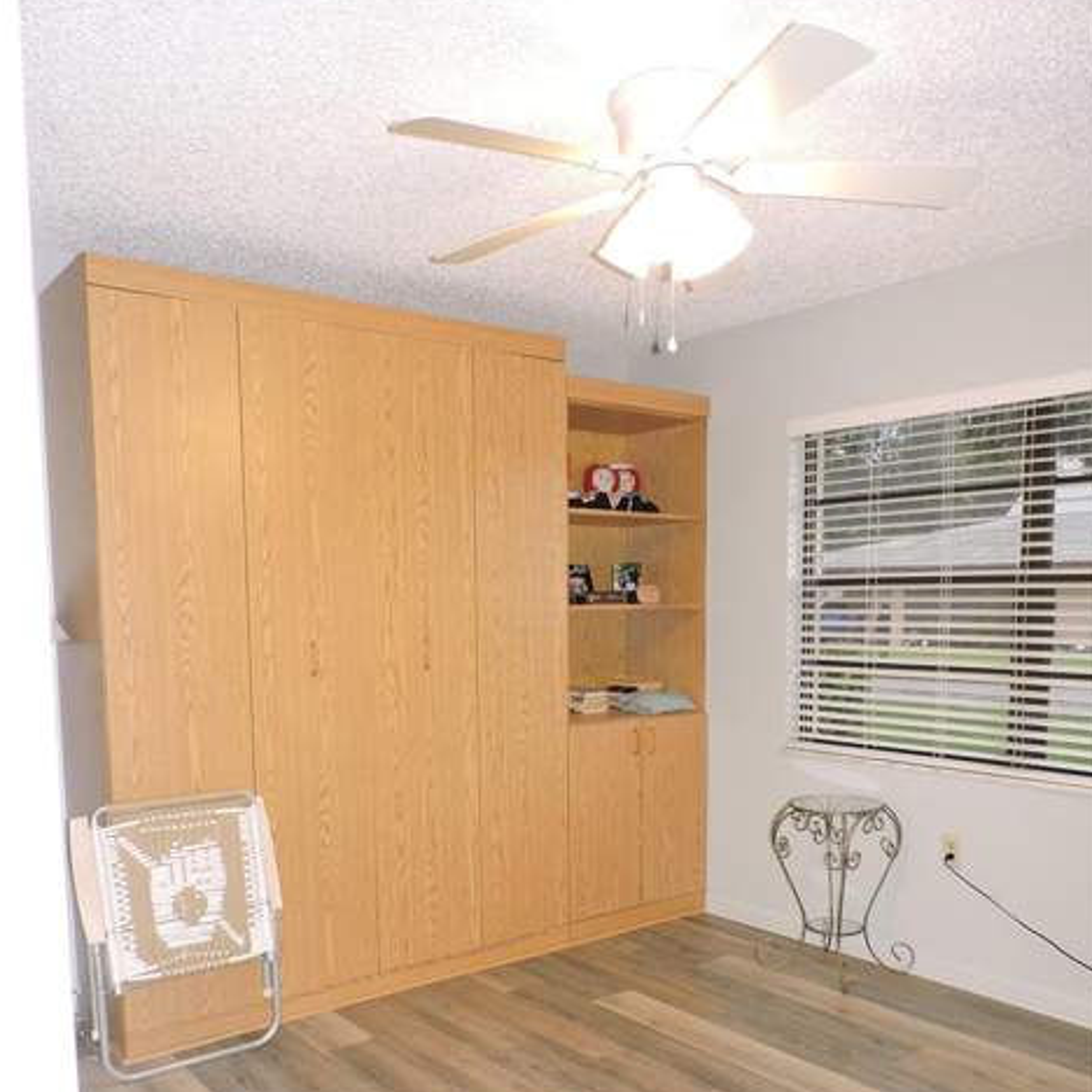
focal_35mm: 29
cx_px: 544
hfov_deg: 55.6
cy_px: 714
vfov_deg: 54.7
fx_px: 1035
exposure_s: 1/30
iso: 200
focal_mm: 4.3
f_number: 3
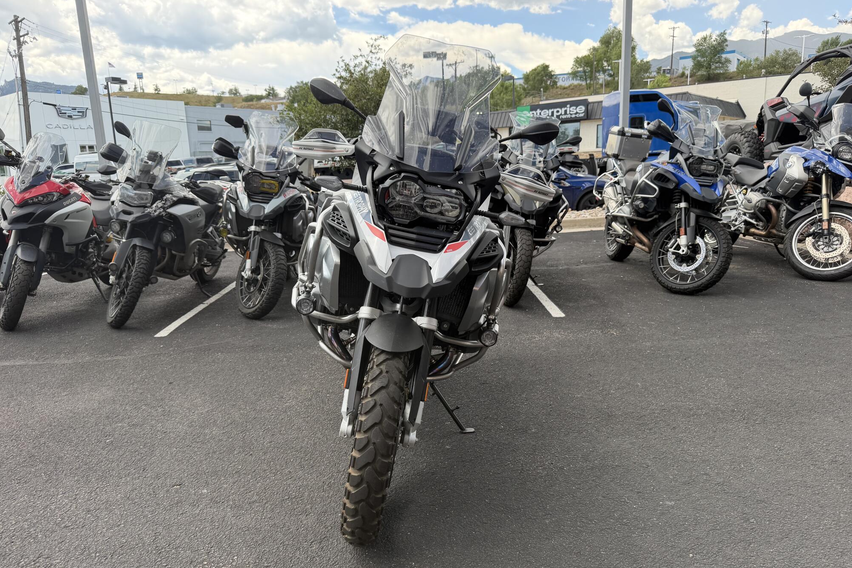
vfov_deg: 51.3
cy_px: 298
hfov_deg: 71.5
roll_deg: +3.1
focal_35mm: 25
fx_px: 592
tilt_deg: -11.8
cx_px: 426
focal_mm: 6.76
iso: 100
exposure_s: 1/868
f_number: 1.78
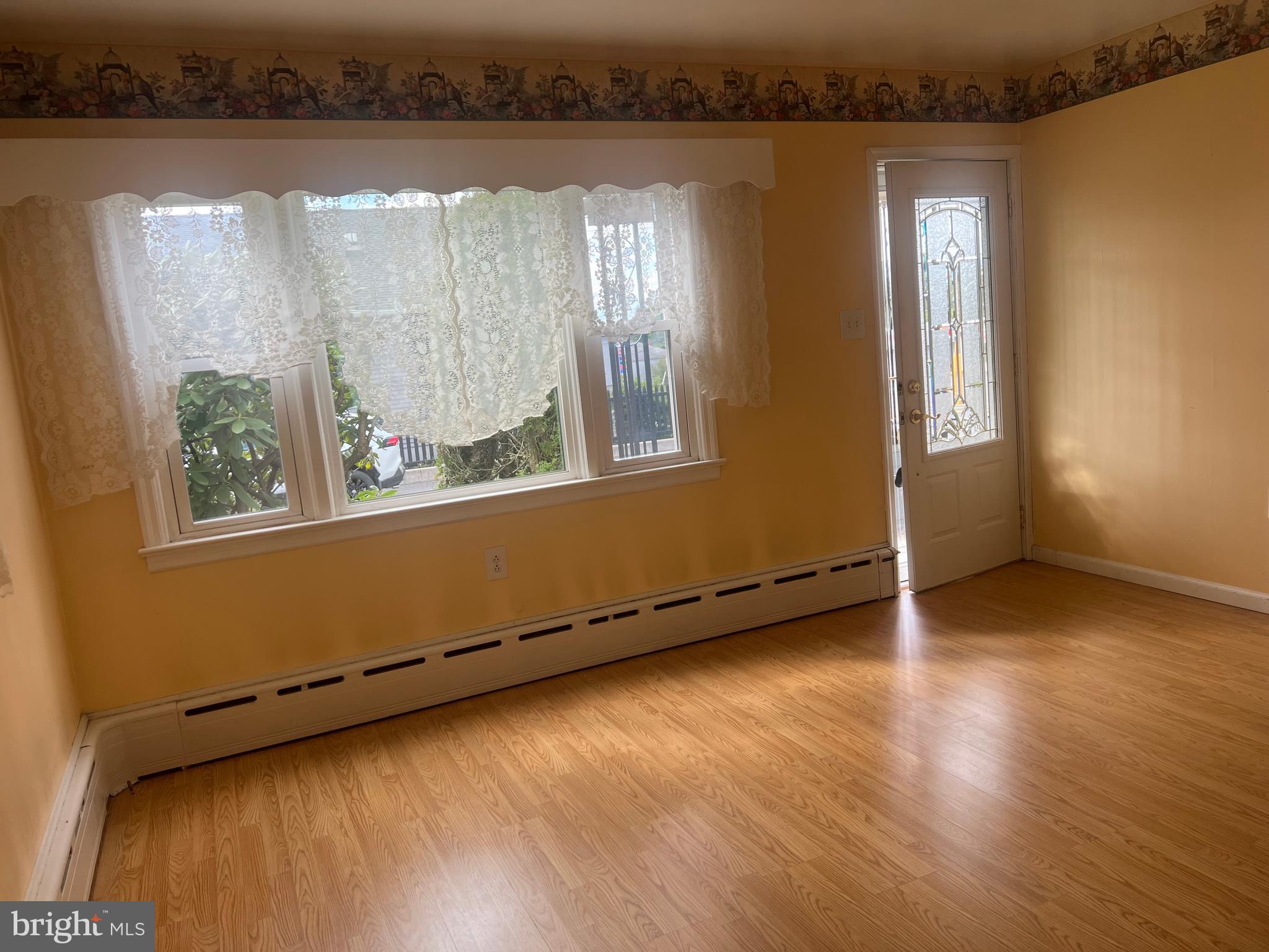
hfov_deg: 67.3
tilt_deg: -8.3
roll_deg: +5.6
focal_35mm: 26
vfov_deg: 53.1
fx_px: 953
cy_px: 476
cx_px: 634
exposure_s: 1/193
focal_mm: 5.7
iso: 40
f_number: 1.5
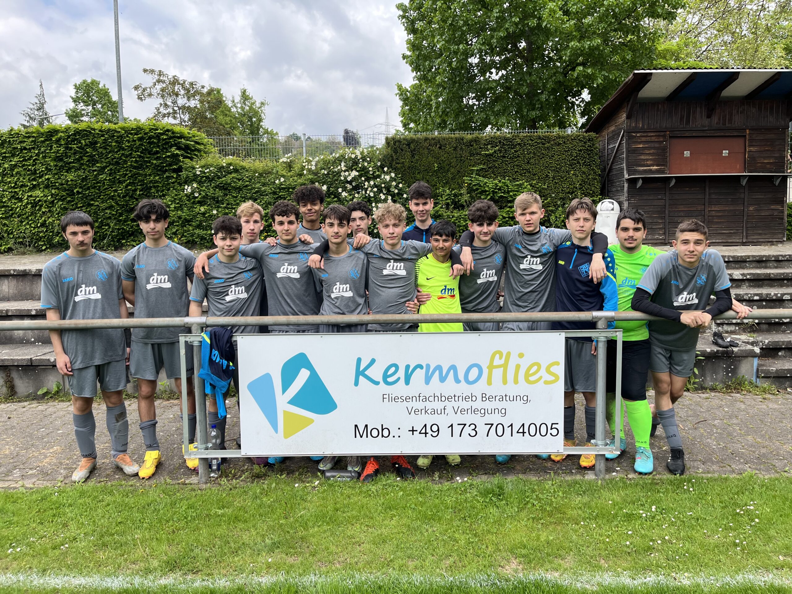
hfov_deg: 67.3
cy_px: 297
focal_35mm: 26
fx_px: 595
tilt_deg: -4.4
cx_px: 396
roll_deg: +1.6
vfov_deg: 53.1
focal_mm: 5.1
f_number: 1.6
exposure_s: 1/1028
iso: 50
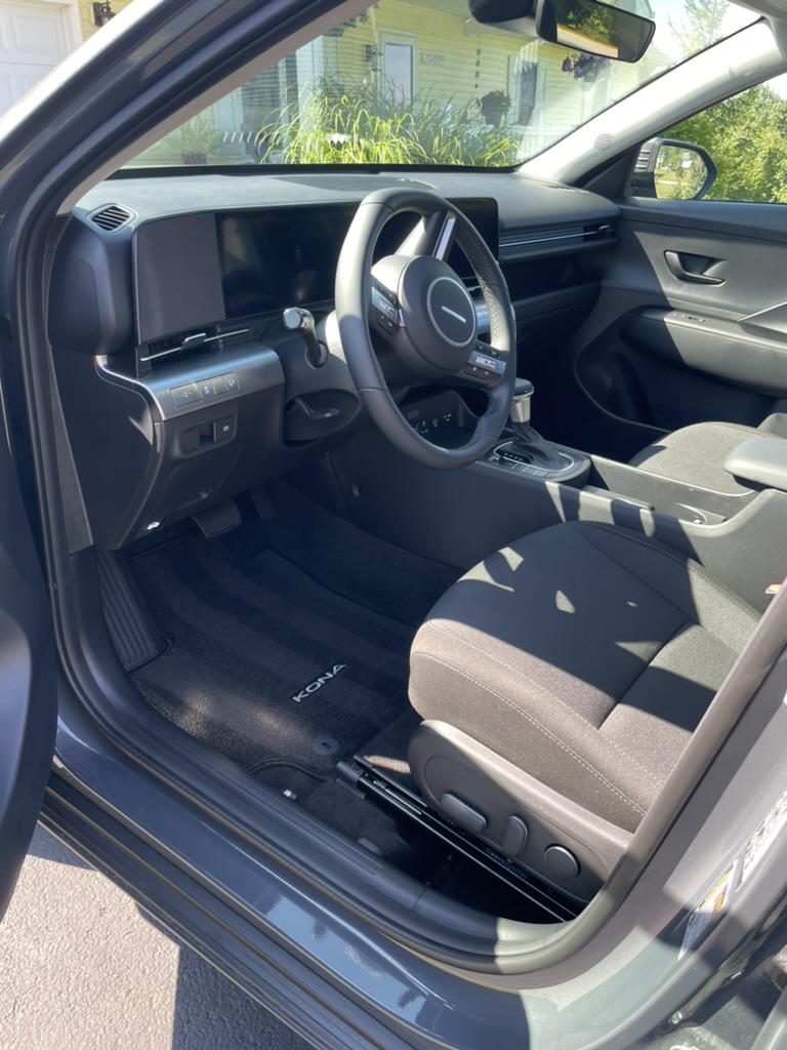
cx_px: 394
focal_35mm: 26
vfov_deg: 67.3
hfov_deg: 53.1
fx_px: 788
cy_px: 525
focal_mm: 4.2
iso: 40
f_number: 1.6
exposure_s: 1/121
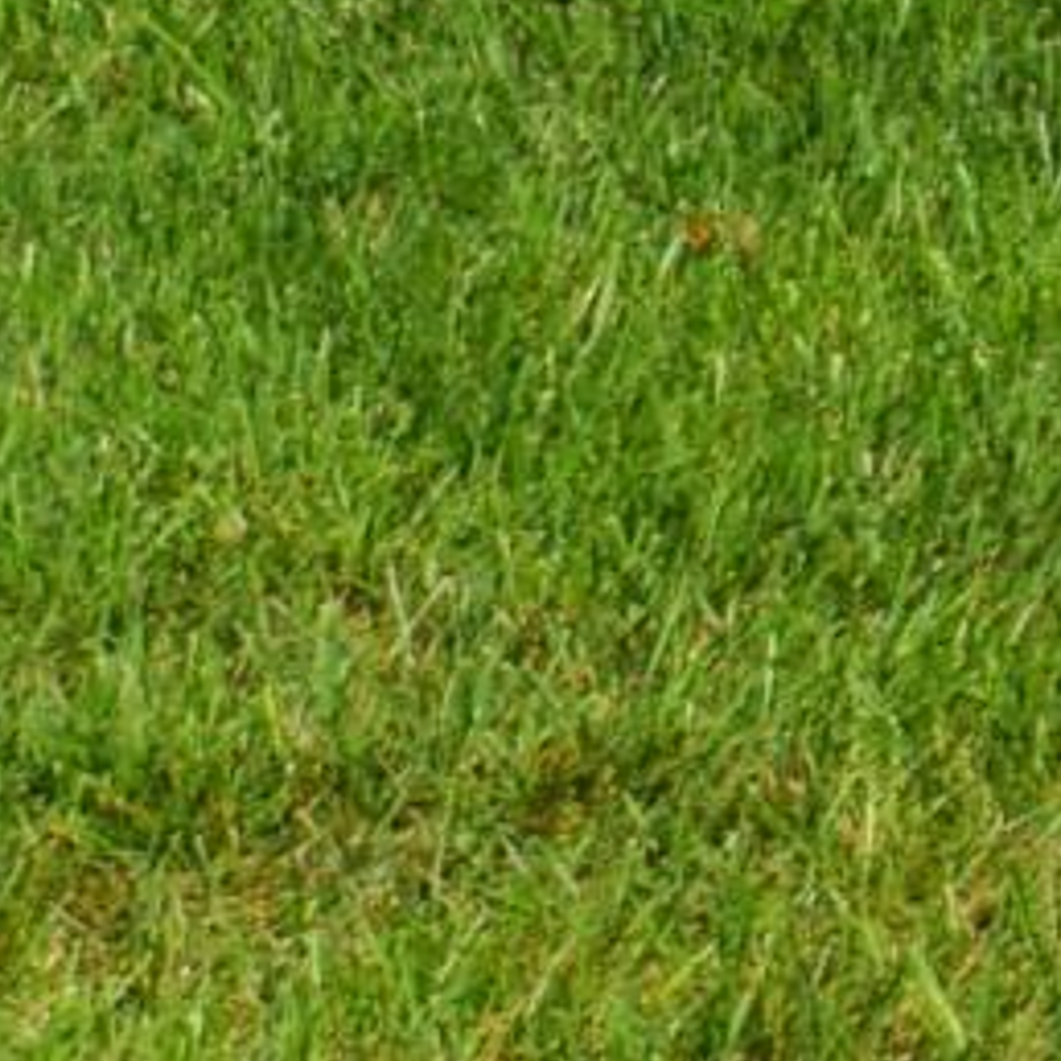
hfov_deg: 4.4
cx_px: 6152
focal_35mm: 316
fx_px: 10958
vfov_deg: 5.4
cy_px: -1530
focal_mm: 32
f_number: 8
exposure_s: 1/250
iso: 100
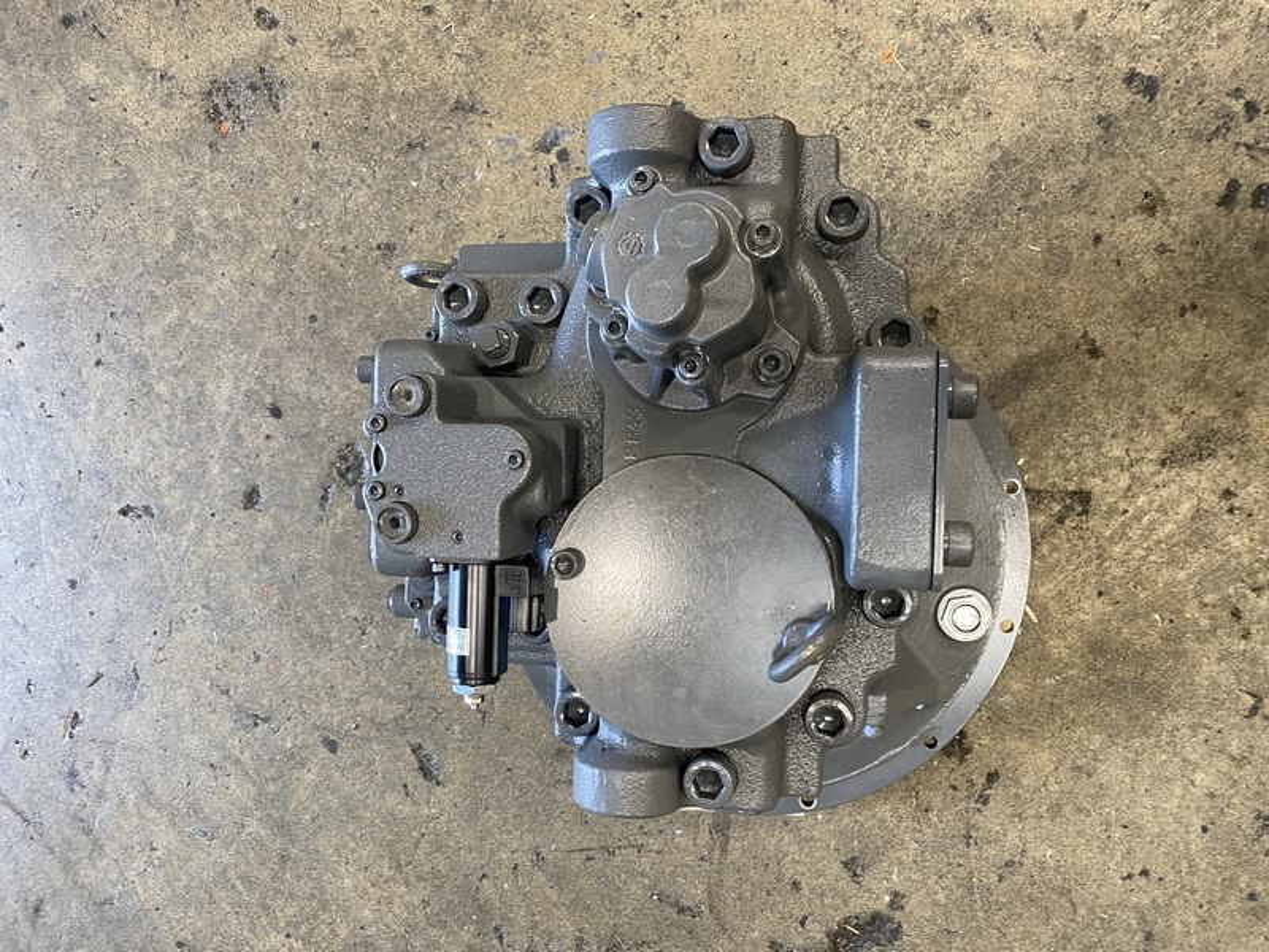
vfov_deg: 53.1
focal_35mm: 26
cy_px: 476
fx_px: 953
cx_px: 634
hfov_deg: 67.3
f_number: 1.8
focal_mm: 4.25
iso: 125
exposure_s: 1/79
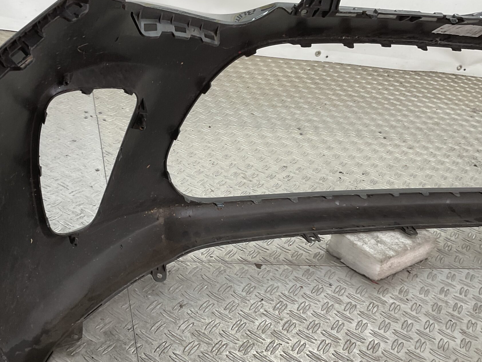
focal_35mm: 44
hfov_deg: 42.7
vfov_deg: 32.9
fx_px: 613
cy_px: 170
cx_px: 188
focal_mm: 3
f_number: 1.8
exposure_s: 1/100
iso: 25
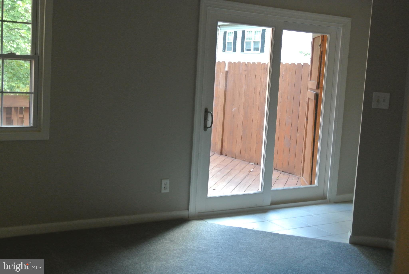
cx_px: 204
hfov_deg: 41.9
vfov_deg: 28.7
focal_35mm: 47
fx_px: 534
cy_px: 137
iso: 800
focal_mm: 17.5
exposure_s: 1/25
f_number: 4.5
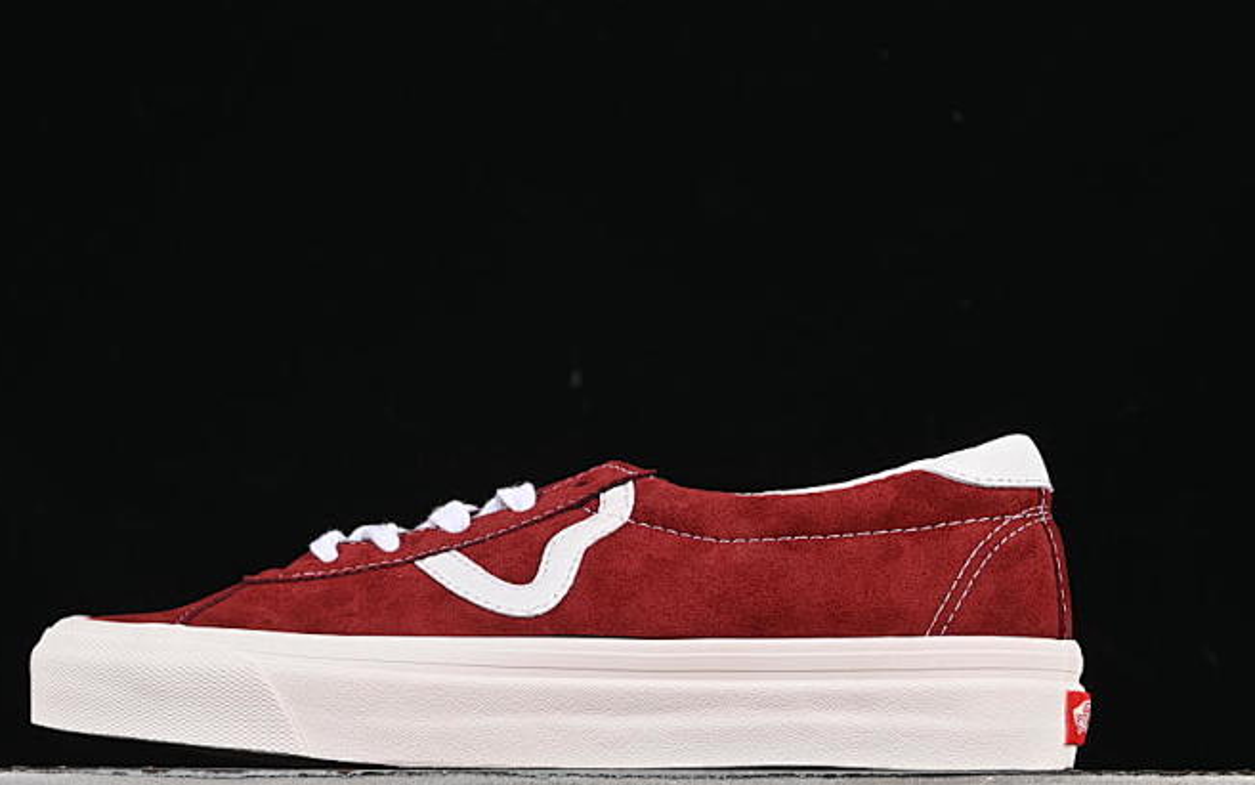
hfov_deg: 22.3
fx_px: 3182
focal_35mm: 93
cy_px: 457
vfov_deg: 14.1
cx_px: 567
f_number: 8
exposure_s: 1/80
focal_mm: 50
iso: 160
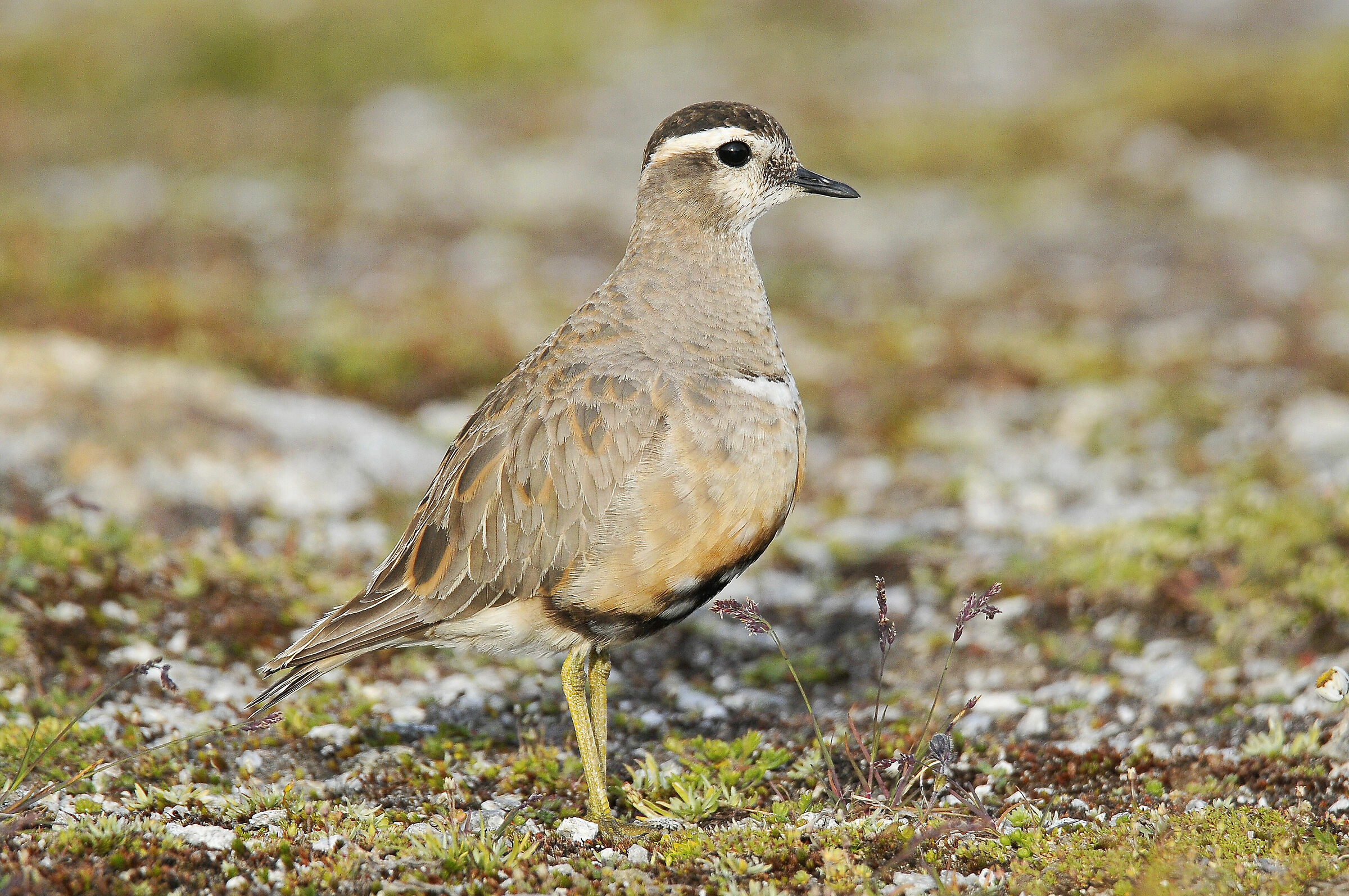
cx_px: 674
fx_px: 33684
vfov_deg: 1.5
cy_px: 448
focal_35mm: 900
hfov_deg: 2.3
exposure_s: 1/640
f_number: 7.1
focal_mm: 600
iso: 500
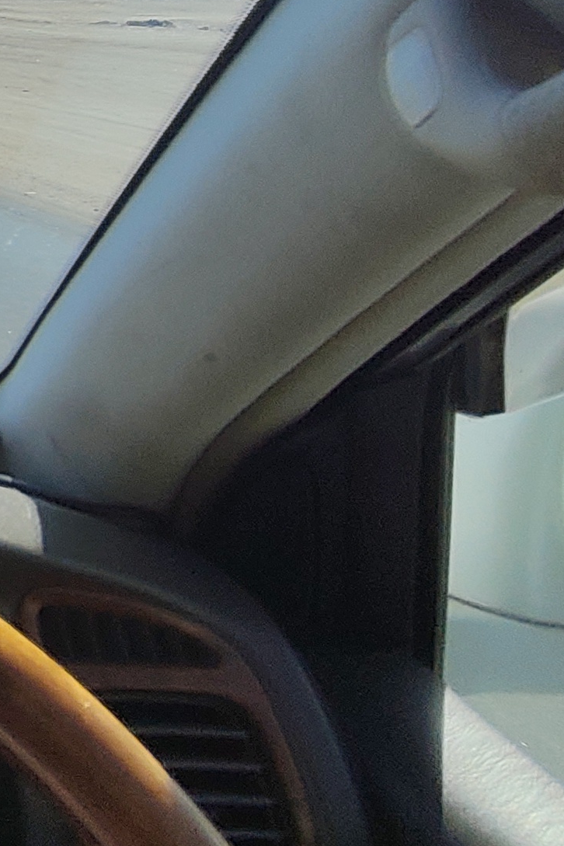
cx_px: -594
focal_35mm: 47
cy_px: 96
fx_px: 1104
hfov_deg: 18.1
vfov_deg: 39.1
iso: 50
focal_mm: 1.64
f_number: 2.2
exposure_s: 1/1967
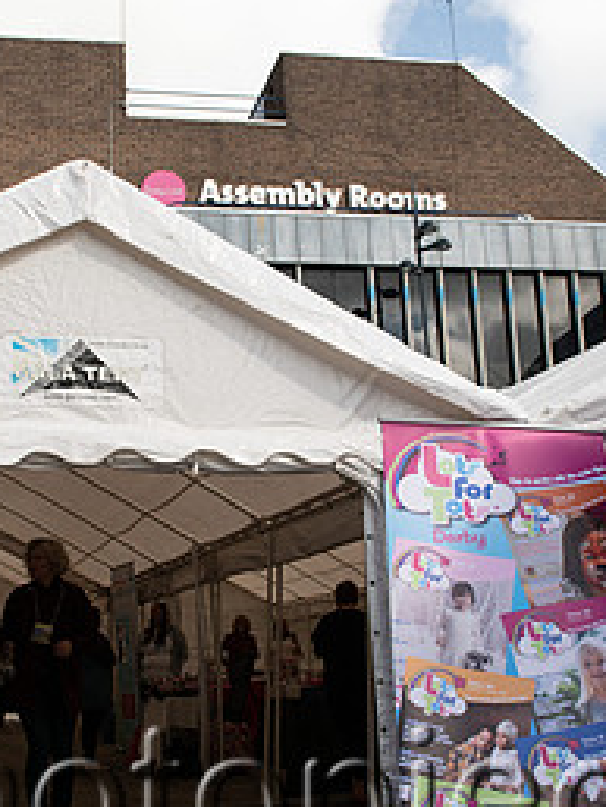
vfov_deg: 36.8
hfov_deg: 27.8
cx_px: 192
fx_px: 1213
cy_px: 422
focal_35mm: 52
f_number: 5.6
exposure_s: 1/1250
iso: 180
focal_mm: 24
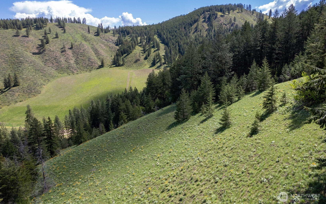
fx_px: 204
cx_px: 159
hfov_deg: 77.1
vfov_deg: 52.9
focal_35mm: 23
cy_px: 93
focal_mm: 8.38
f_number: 2.8
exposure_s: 1/1250
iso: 100
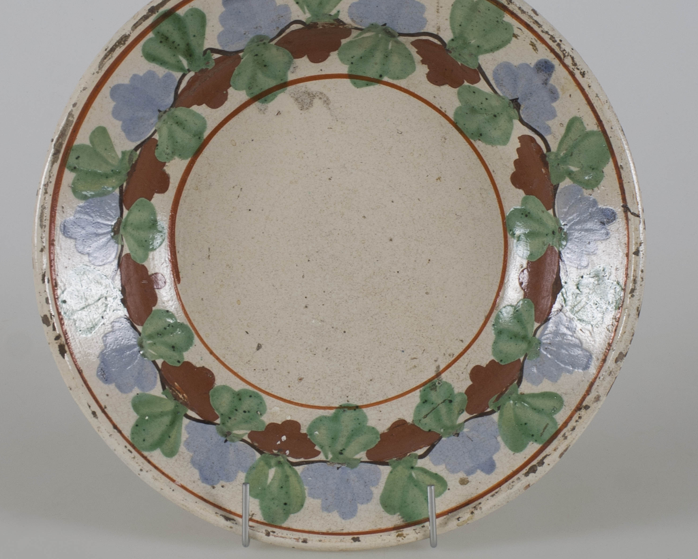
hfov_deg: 17.2
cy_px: 194
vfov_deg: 13.7
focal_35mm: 112
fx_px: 2314
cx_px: 334
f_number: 9
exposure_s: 1/125
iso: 100
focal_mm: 48
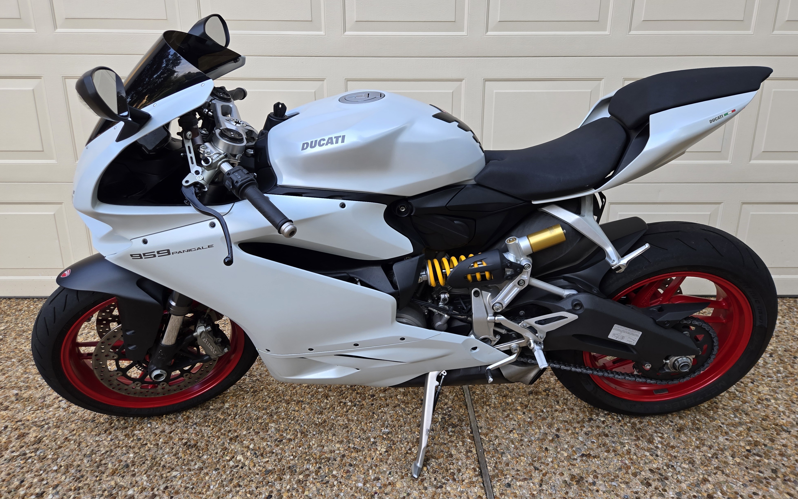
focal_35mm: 25
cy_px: 235
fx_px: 544
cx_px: 405
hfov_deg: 72.5
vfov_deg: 49.3
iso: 40
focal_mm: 5.4
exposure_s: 1/180
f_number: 1.8
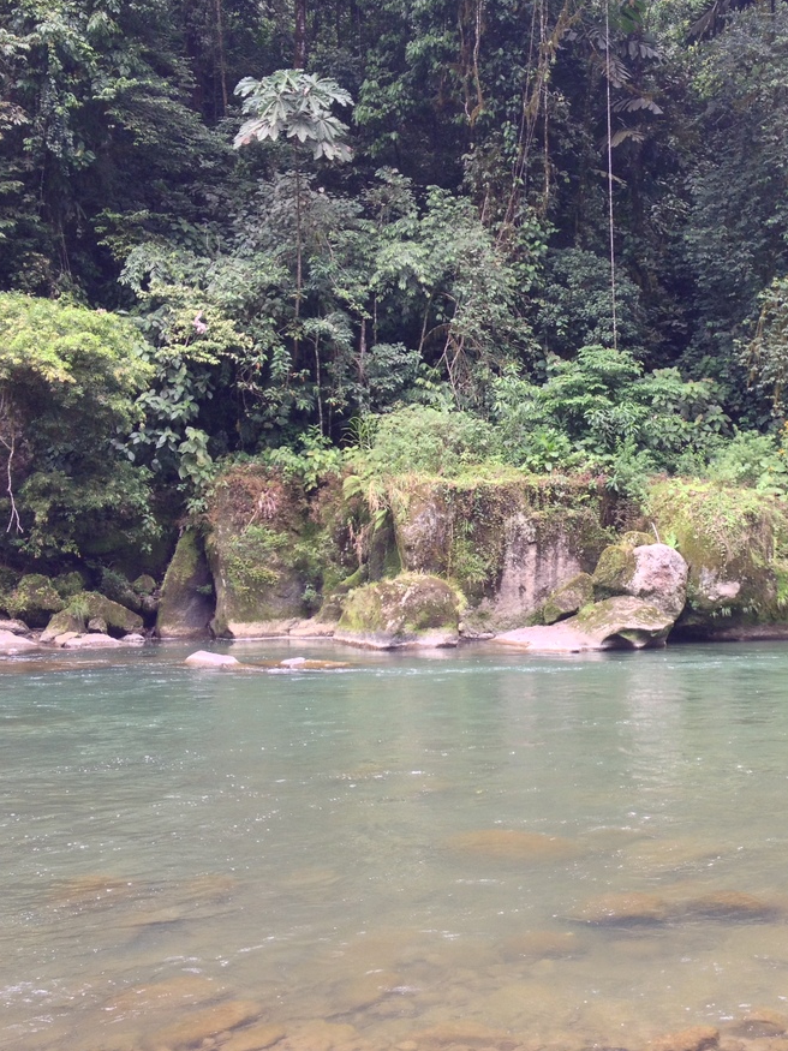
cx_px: 566
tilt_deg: -1.8
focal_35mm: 48
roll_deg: +1.0
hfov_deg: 29.9
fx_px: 1457
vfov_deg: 39.7
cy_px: 513
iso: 50
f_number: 2.4
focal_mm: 4.28
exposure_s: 1/146
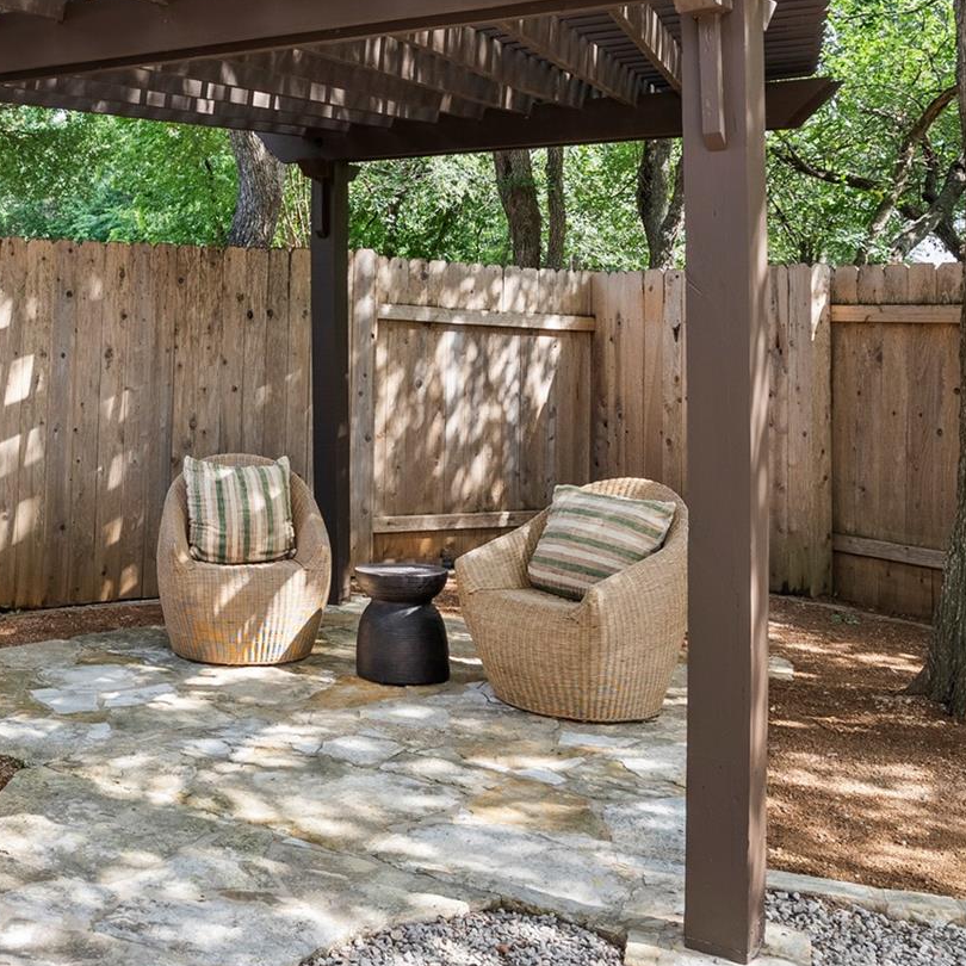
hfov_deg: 36.4
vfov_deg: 38.1
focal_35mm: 44
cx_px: 140
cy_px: 380
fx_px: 1392
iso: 200
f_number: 8
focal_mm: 20.5
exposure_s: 1/30
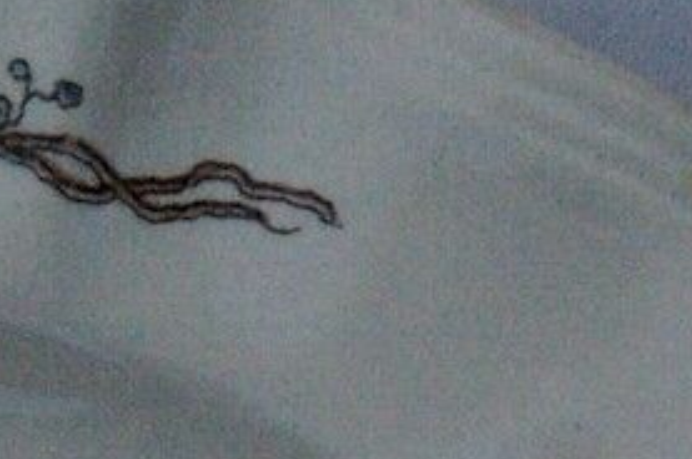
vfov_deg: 4.7
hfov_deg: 7.3
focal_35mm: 282
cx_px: 17
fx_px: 5414
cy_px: 1360
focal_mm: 26
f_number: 8
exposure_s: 1/750
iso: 1600
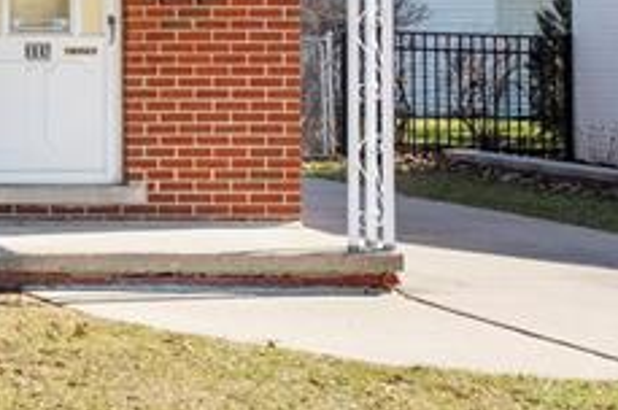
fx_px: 1920
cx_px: -672
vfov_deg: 11.8
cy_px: -127
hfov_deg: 14.6
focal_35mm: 112
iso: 500
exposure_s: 1/250
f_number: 6.4
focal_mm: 16.7
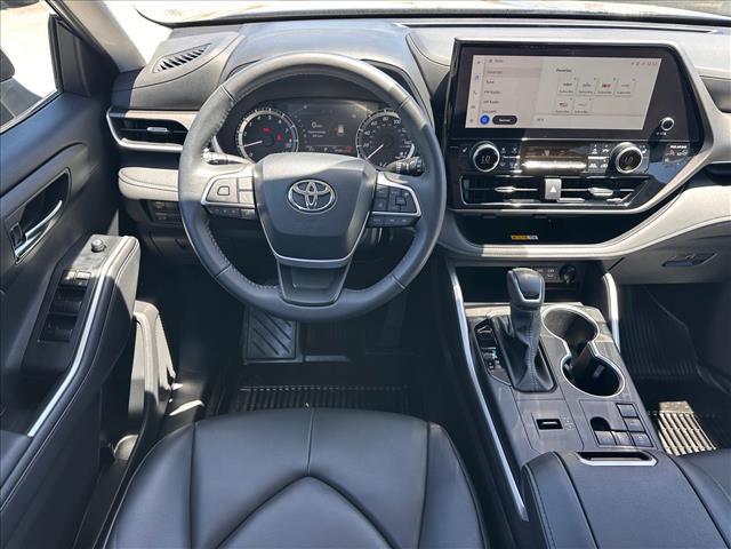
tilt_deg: -33.8
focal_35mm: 24
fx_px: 507
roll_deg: -3.8
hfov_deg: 71.6
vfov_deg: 56.8
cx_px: 366
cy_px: 274
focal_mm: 6.86
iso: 80
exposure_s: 1/152
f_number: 1.78
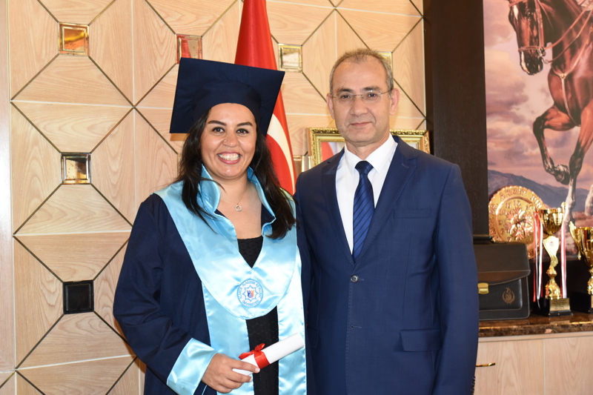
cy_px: 198
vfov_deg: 28.1
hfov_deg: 41.1
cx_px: 296
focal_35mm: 48
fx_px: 790
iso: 1250
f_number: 4
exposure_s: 1/60
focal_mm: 48
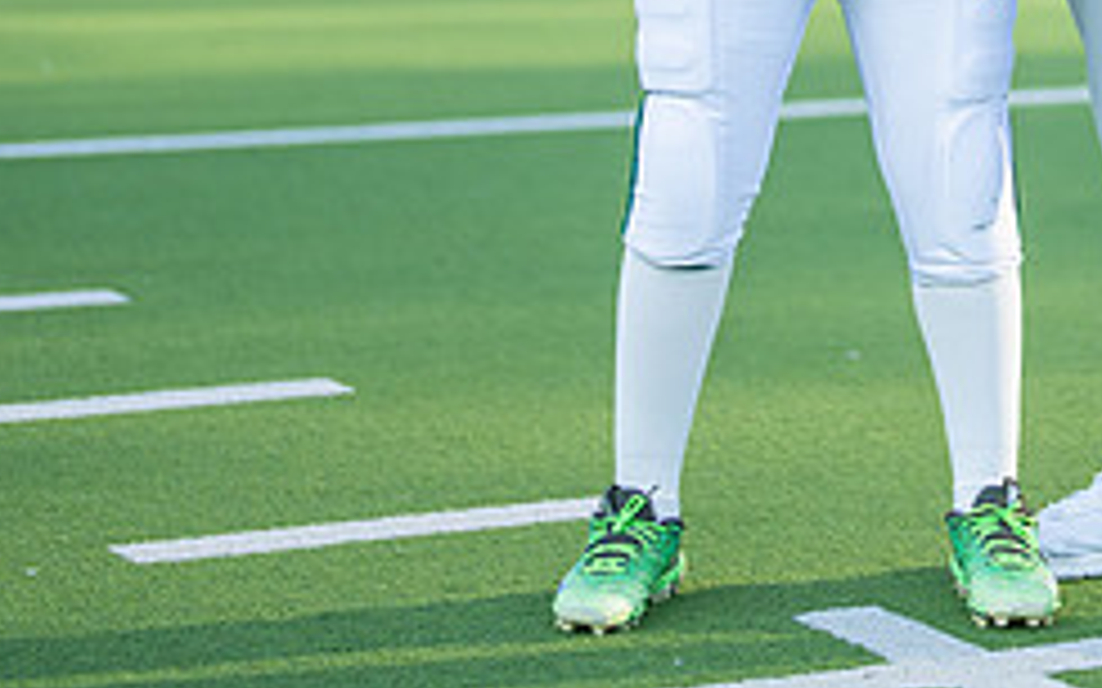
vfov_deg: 8.3
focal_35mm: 155
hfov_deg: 13.3
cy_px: -313
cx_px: 1184
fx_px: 4654
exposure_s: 1/3200
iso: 100
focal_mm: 50
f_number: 1.2
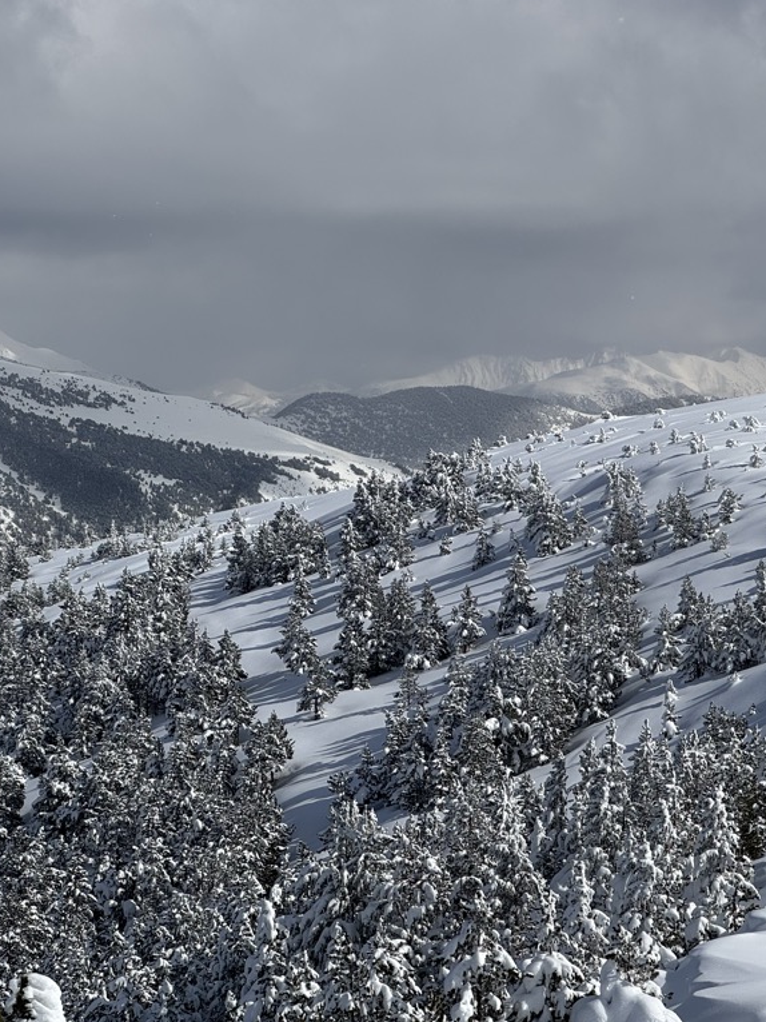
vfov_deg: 19.1
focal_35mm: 103
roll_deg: -0.5
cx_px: 498
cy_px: 511
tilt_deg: -0.7
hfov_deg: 14.3
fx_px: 3041
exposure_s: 1/2538
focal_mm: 9
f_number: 2.8
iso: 20
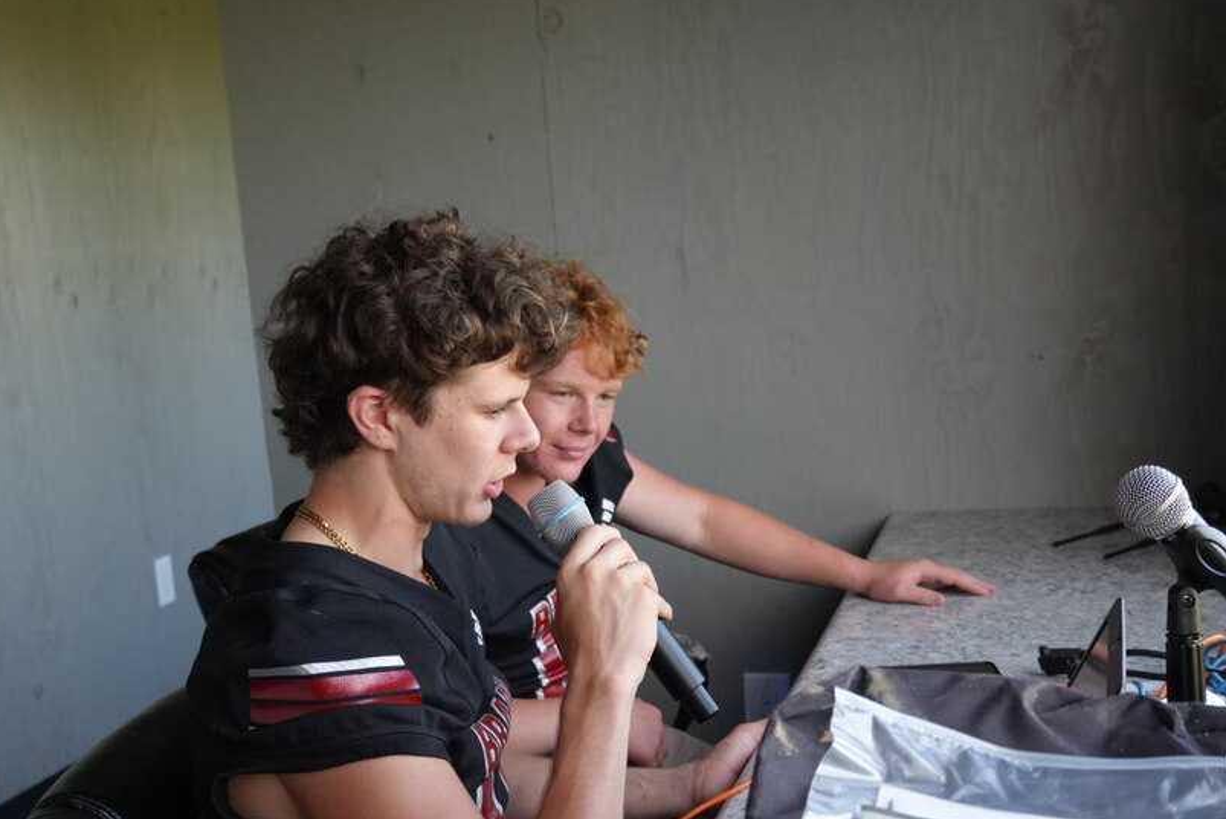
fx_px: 1759
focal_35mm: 52
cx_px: 544
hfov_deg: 38.4
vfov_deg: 26.1
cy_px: 513
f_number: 4.5
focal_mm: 27
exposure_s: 1/160
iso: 800
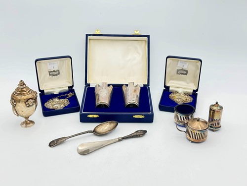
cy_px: 93
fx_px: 343
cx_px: 124
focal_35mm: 48
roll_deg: +0.2
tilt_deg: -29.1
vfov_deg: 30.3
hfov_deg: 39.7
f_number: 1.78
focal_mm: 6.76
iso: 64
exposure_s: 1/187
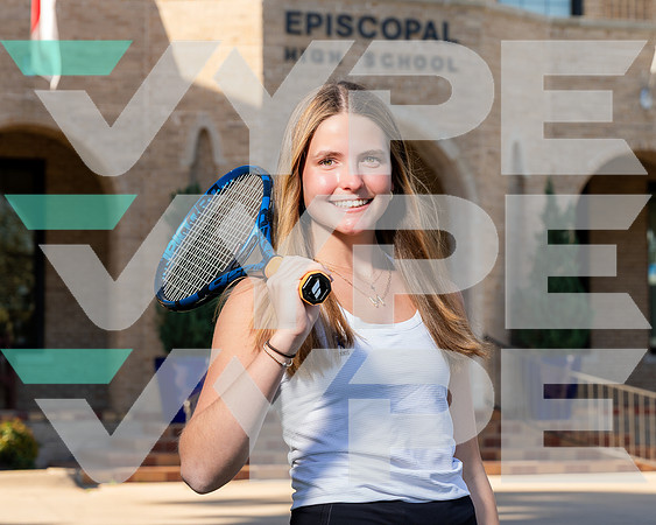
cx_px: 303
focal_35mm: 88
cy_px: 249
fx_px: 1705
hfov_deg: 21.8
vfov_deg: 17.5
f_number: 5.6
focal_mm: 67
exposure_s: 1/250
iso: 250
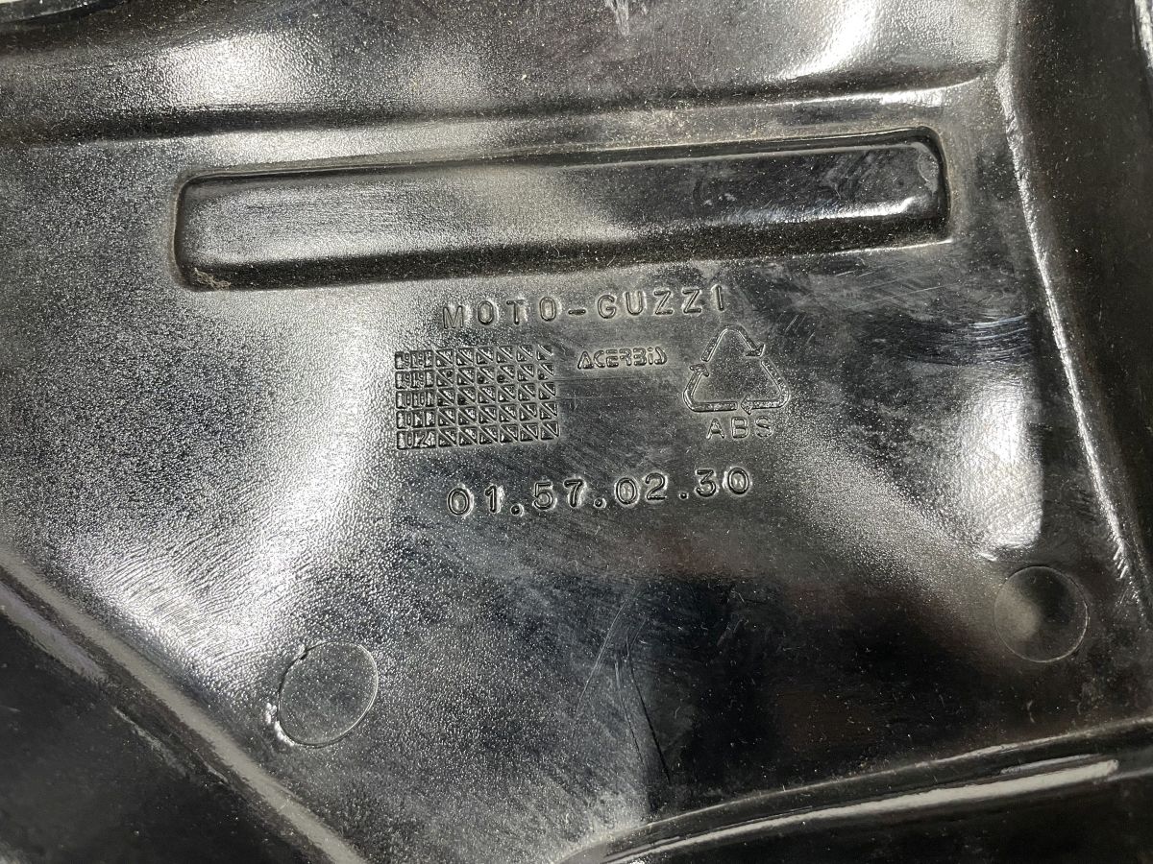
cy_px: 432
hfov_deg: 67.3
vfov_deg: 53.1
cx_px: 576
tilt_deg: -62.8
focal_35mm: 26
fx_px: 866
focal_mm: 4.2
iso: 160
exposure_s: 1/50
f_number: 1.6
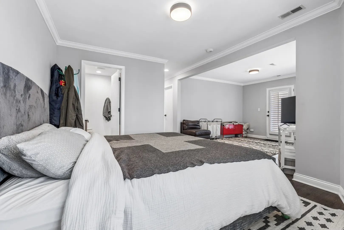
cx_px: 172
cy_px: 115
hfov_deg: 96.7
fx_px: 153
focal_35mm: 16
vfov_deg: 73.7
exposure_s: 1/30
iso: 400
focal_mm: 16
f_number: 8
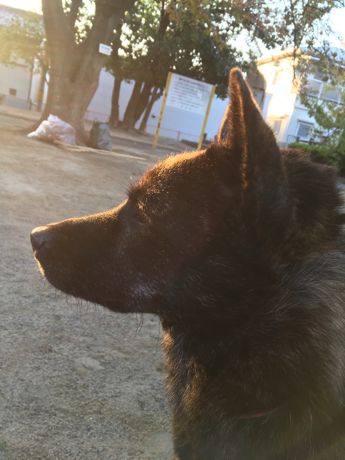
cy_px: 230
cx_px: 172
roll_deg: -12.5
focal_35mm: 29
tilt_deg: -14.0
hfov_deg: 48.2
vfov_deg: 61.7
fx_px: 385
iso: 32
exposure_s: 1/40
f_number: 2.2
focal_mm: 4.15
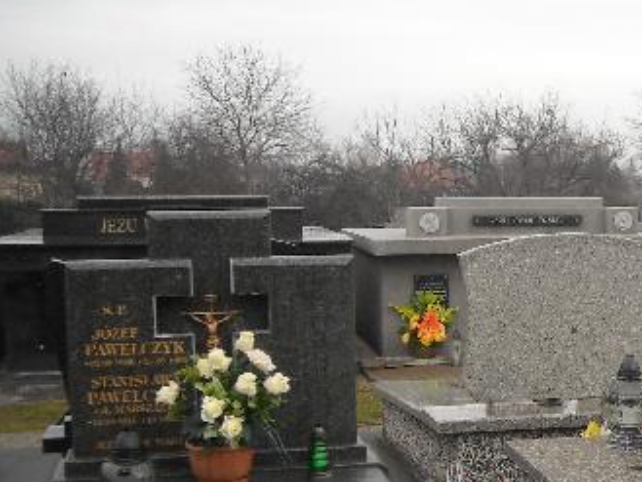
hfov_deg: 27.5
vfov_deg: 21.4
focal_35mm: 68
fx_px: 1262
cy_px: 369
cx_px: 576
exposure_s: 1/168
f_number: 2.8
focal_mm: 5.7
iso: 168
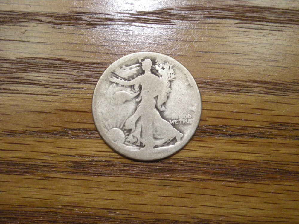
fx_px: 656
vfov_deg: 19.4
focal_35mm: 76
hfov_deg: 25.7
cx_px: 150
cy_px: 112
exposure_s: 1/47.2
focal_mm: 12.3
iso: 400
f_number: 3.9
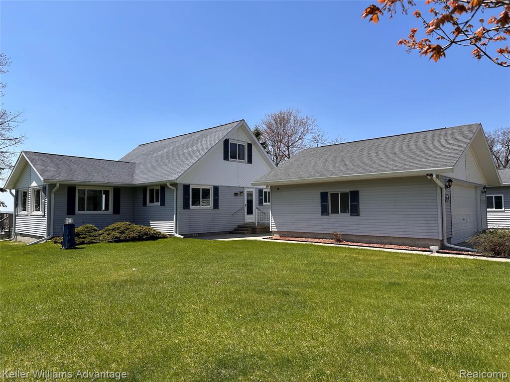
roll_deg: -0.4
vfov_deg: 56.8
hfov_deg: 71.6
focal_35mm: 24
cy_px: 191
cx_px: 255
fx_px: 354
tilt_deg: +3.4
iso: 80
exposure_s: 1/4348
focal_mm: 6.86
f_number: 1.78
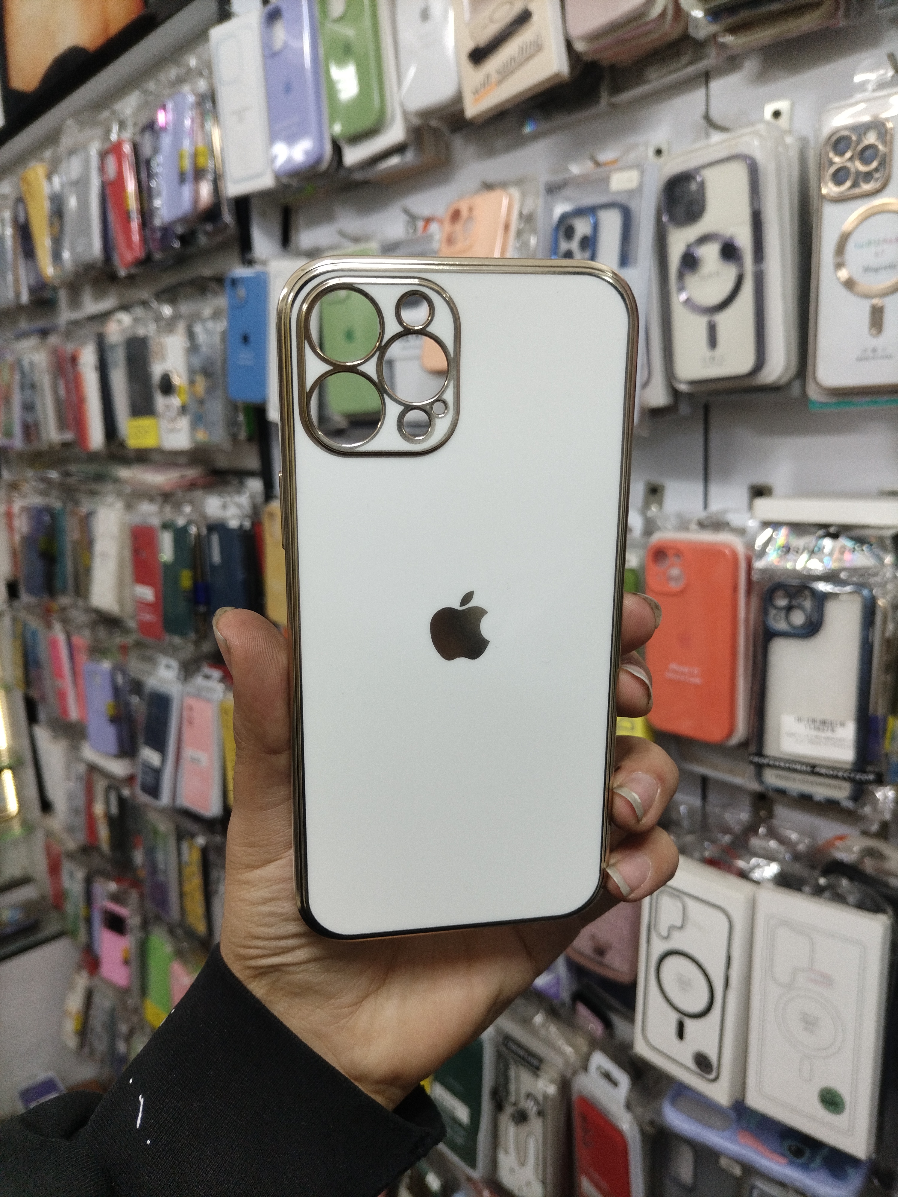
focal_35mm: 26
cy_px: 598
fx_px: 899
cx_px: 449
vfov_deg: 67.3
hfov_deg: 53.1
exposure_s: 1/50
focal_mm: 4.7
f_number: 1.8
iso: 200
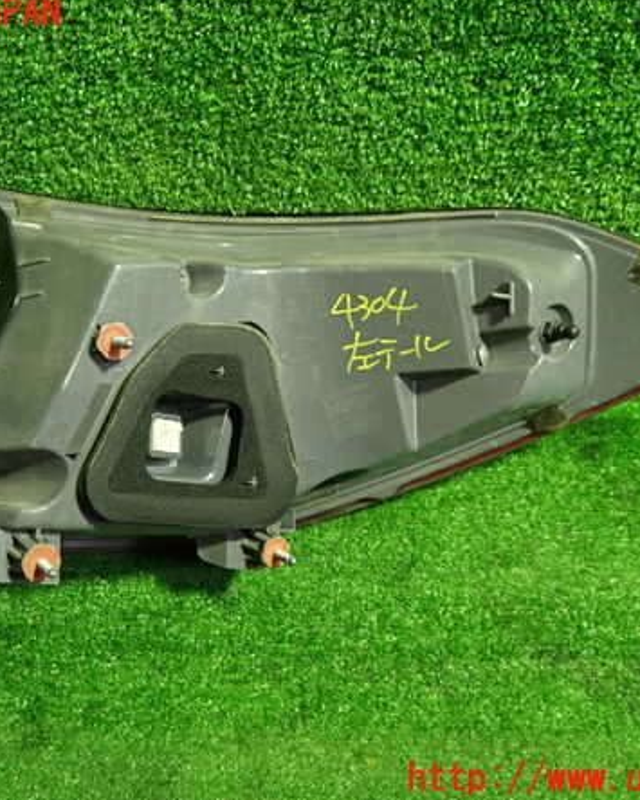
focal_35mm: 33
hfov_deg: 44.4
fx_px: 782
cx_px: 274
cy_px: 396
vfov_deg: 54.2
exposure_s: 1/30
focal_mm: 4.5
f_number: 2
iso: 320
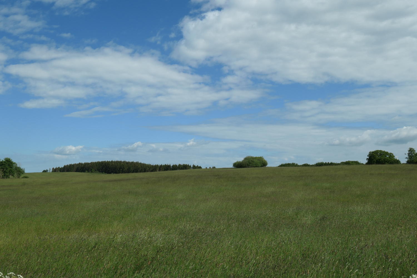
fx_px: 417
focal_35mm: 36
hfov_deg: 53.1
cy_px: 139
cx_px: 208
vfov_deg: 36.9
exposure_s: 1/800
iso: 200
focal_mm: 13.1
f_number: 8
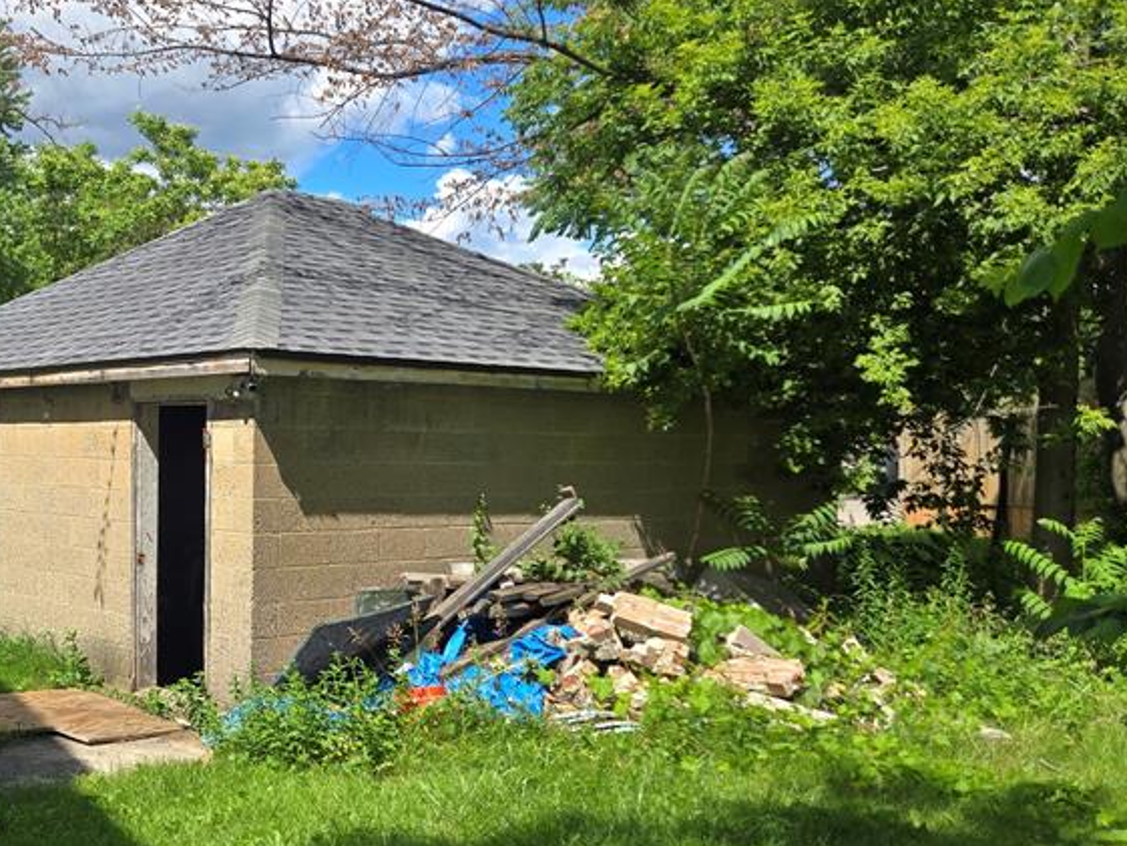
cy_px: 466
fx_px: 1368
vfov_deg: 34.3
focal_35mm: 42
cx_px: 169
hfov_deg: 42.1
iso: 25
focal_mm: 5.4
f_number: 1.8
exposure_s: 1/1235
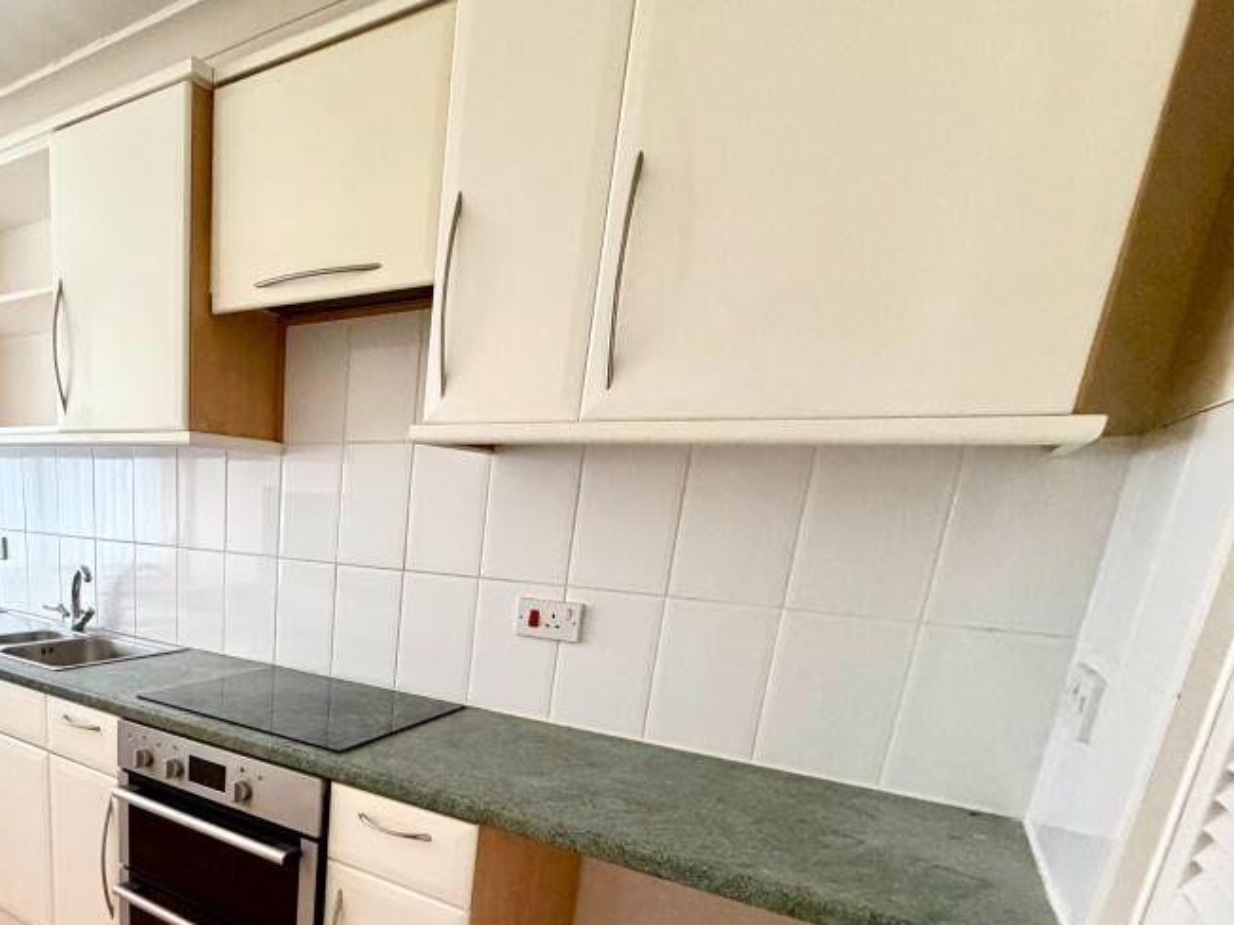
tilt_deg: -15.0
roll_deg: -2.5
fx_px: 784
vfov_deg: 57.6
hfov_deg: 70.8
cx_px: 295
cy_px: 706
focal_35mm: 22
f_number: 2.2
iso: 320
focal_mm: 2.22
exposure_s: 1/71
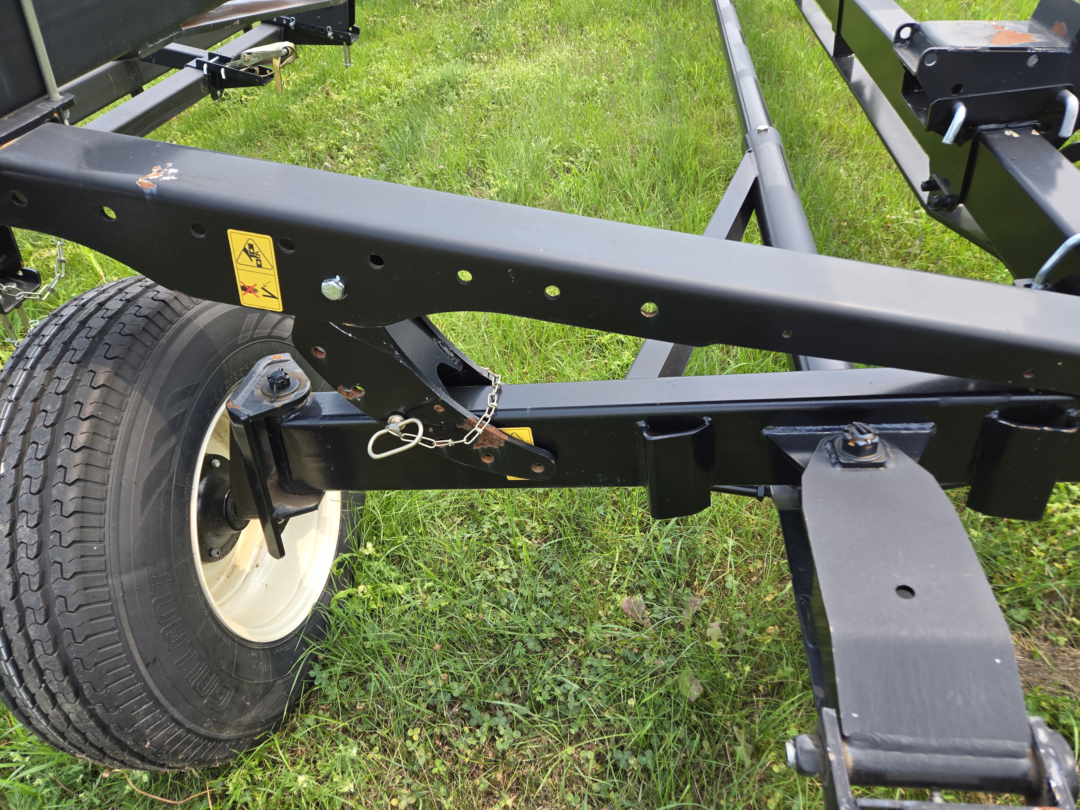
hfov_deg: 73.9
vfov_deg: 58.9
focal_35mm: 23
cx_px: 540
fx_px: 718
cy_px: 405
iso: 25
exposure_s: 1/505
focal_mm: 5.4
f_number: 1.8
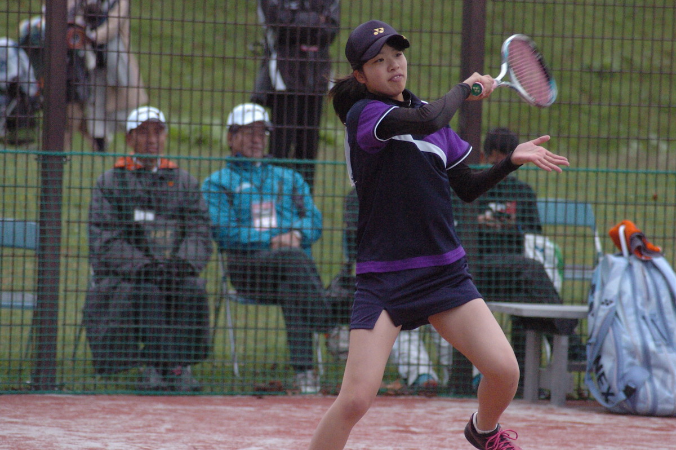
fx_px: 4644
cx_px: 338
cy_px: 225
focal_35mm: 248
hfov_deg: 8.3
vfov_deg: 5.5
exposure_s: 1/800
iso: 1600
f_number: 4.5
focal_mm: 165
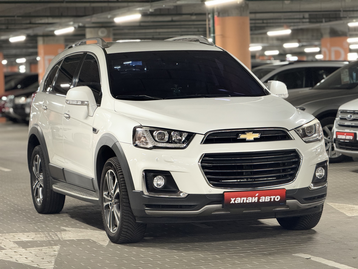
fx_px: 1241
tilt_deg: -1.8
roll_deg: +1.7
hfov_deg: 16.4
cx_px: 179
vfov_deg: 12.3
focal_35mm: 120
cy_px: 134
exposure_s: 1/50
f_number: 2.8
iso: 500
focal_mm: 15.66
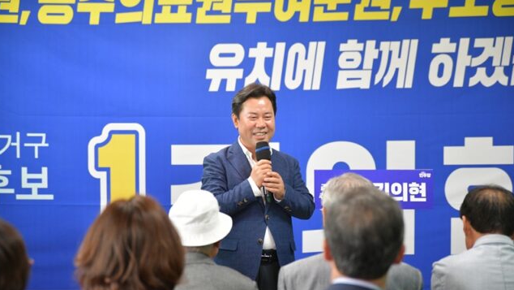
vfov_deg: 16.3
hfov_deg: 28.6
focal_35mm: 74
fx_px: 1009
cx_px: 255
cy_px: 154
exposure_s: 1/400
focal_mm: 70
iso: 3200
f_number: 2.8
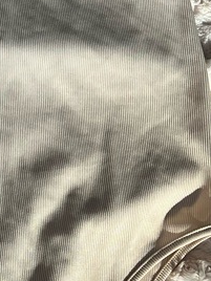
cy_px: 133
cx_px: -73
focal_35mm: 97
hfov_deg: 14.5
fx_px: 788
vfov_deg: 20.2
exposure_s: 1/80
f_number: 1.5
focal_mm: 5.7
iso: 125
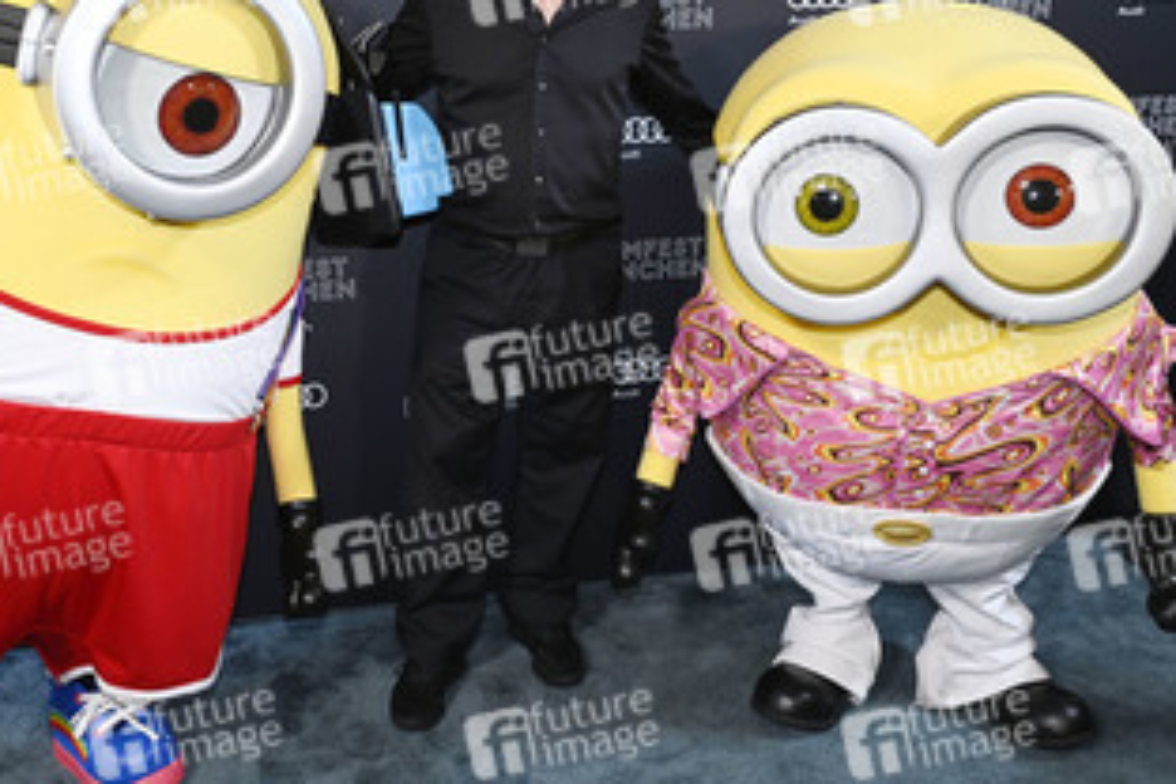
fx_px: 1297
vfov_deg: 33.3
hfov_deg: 48.4
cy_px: 264
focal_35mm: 40
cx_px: 462
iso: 1600
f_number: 6.3
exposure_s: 1/160
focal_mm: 27.5
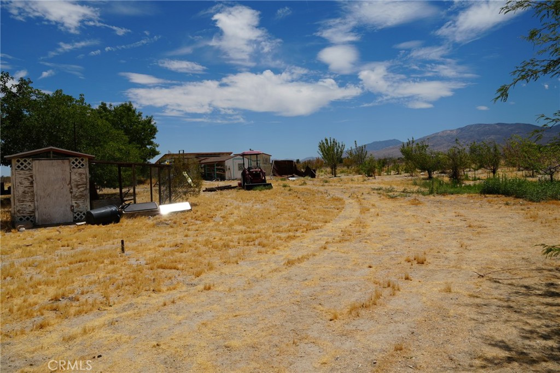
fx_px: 420
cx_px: 280
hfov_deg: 67.4
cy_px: 186
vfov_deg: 47.9
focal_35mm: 27
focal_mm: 18
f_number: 10
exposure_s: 1/500
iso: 100
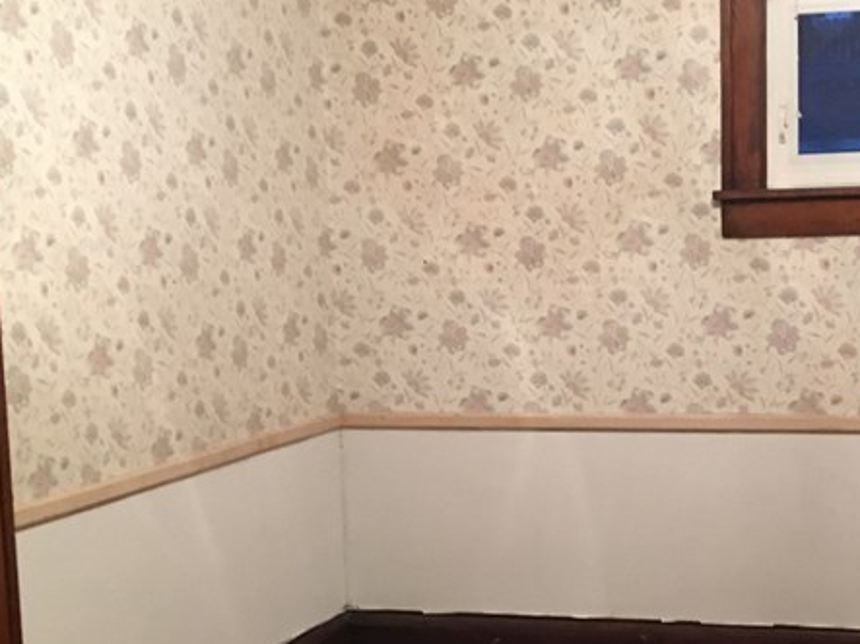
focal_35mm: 67
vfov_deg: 21.8
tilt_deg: -8.2
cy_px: 452
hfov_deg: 28.6
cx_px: 639
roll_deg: +1.0
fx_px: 1664
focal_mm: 4.15
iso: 200
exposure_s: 1/15
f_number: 2.2
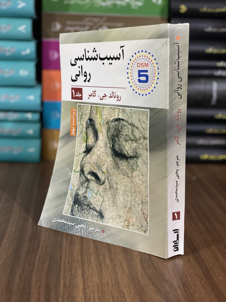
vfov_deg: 36.8
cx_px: 113
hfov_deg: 28.0
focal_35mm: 52
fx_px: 453
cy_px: 151
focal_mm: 6
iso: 500
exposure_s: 1/32
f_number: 2
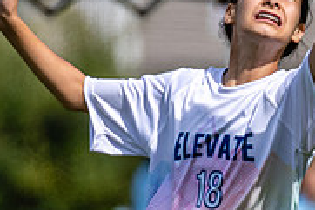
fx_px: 28459
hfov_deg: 0.6
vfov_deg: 0.4
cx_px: 524
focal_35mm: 3250
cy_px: 155
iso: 100
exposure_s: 1/1000
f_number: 4
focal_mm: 400
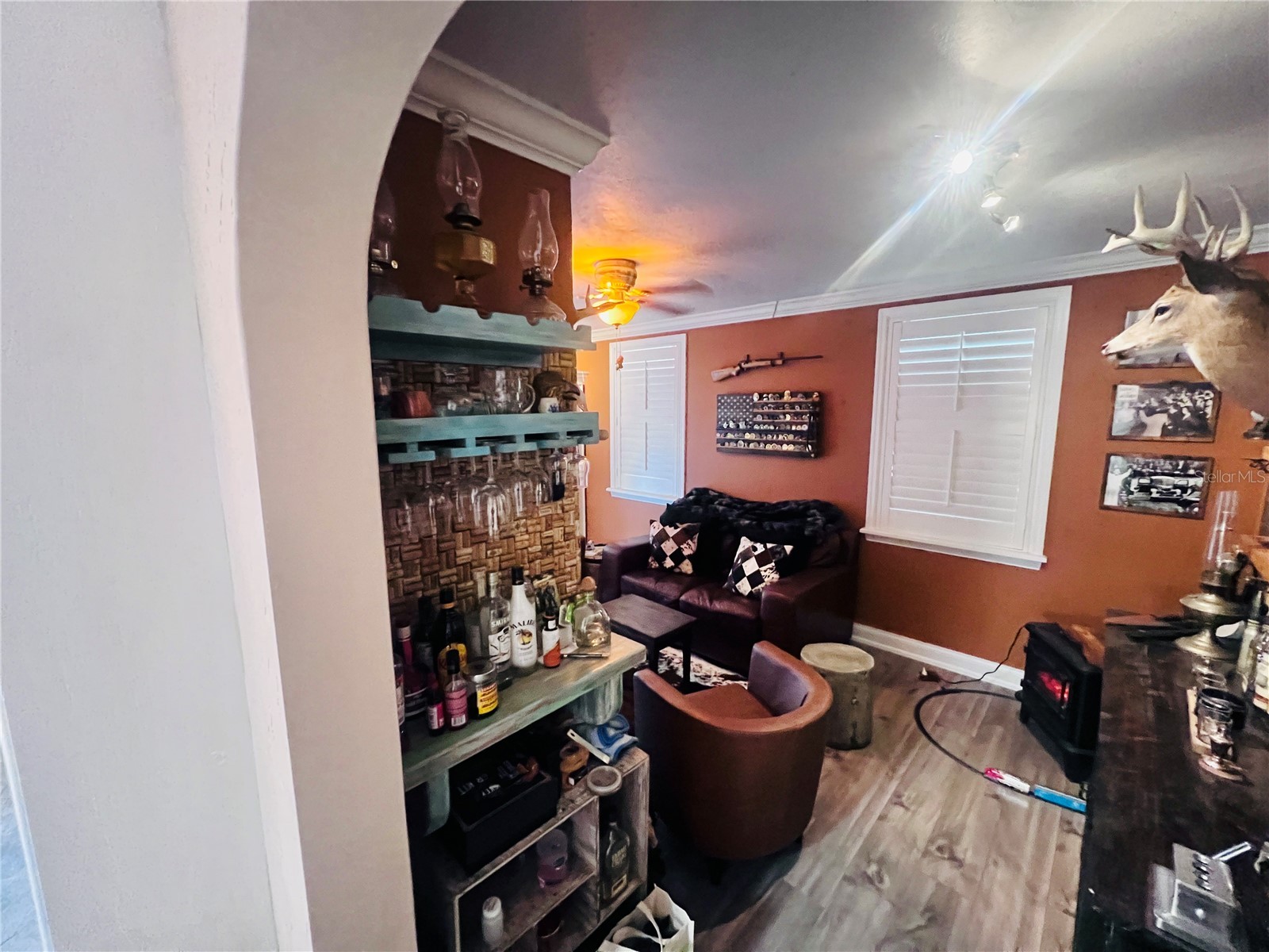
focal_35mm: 13
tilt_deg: -7.4
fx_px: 477
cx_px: 634
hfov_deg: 106.2
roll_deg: +0.4
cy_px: 476
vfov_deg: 89.9
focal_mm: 1.57
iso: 1000
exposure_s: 1/40
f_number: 1.8
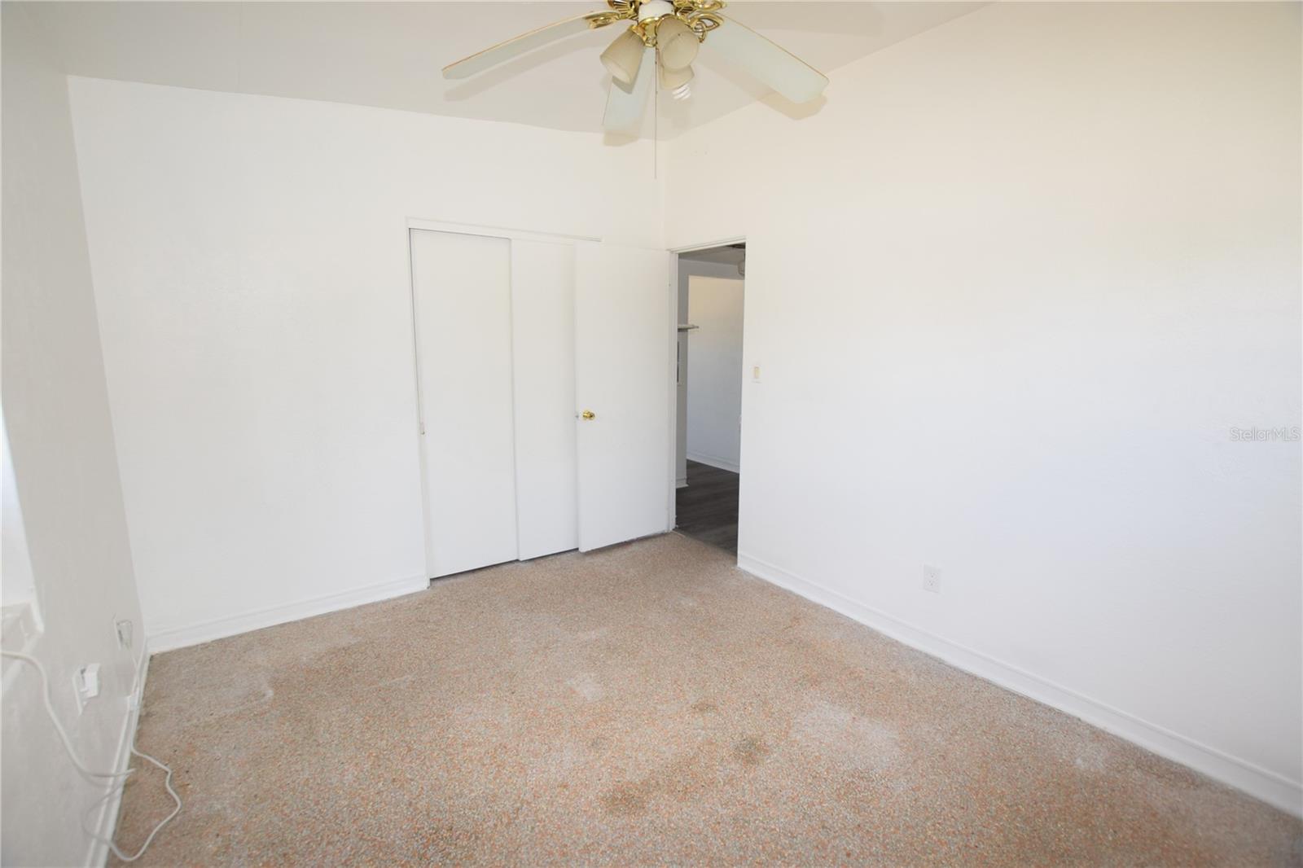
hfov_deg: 100.4
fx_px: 543
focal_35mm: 15
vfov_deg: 77.3
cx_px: 652
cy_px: 434
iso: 560
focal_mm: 10
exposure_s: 1/125
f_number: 5.6
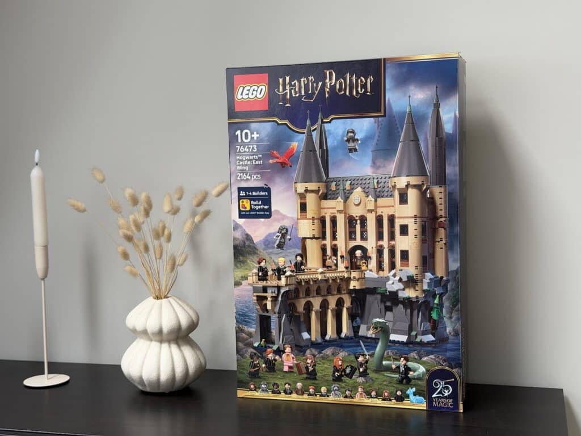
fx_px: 806
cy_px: 218
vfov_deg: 30.3
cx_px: 290
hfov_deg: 39.7
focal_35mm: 48
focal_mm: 6.76
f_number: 1.78
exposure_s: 1/110
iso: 100
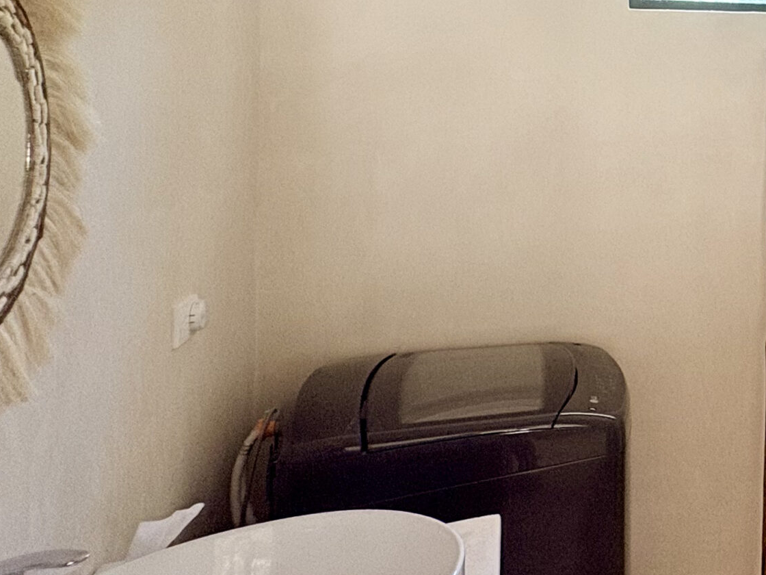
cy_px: 57
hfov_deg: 32.5
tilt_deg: +2.1
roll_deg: +0.5
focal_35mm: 41
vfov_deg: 33.3
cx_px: 1025
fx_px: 907
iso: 100
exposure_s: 1/129
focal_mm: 2.22
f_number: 2.2
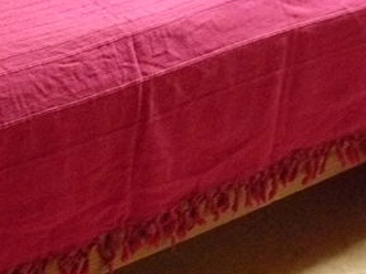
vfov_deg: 11.7
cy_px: 119
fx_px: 1331
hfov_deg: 14.1
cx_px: -264
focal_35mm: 126
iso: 400
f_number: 2.8
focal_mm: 6
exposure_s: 1/10
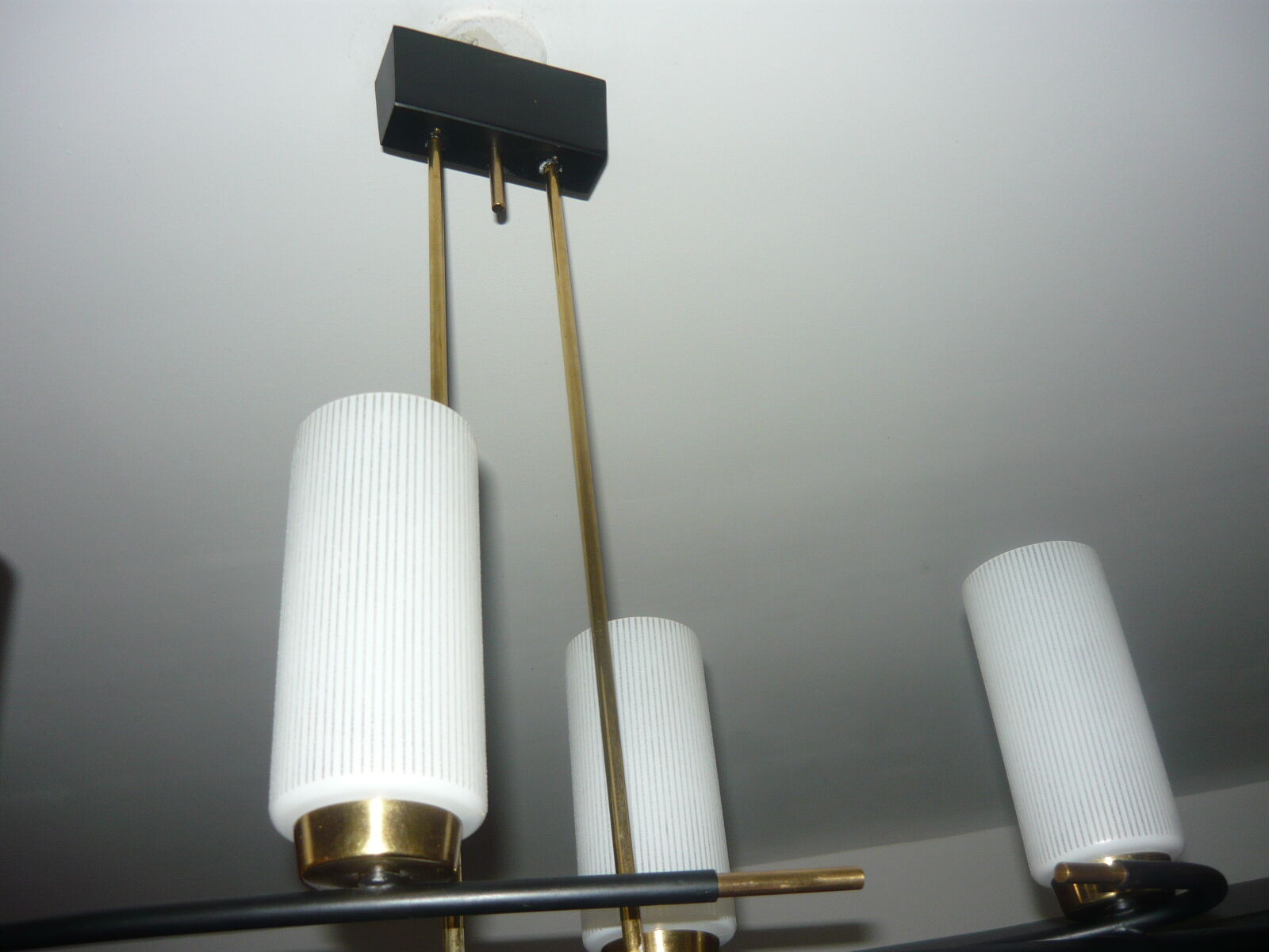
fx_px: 1210
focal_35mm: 33
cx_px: 634
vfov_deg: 42.9
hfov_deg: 55.4
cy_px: 476
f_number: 2.8
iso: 100
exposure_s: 1/30
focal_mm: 5.5
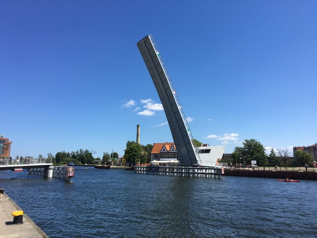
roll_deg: -0.7
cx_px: 158
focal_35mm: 29
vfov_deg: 48.2
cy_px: 119
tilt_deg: +10.4
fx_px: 266
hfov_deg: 61.7
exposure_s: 1/1709
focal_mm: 4.15
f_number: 2.2
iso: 25
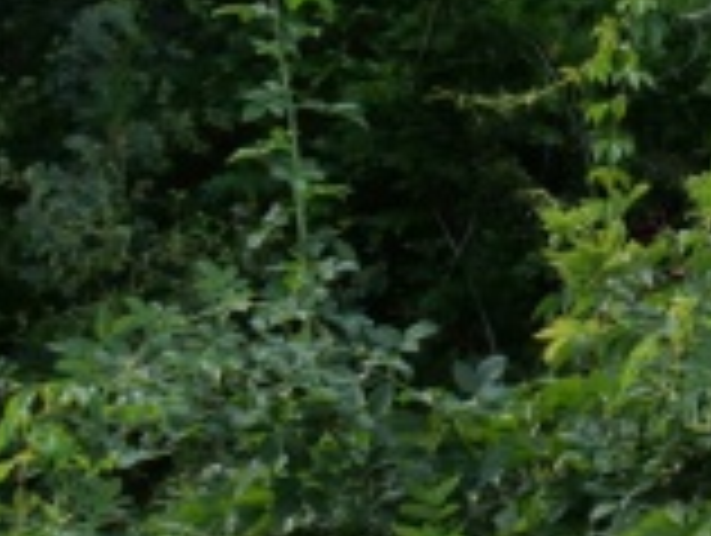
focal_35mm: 192
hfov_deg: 9.5
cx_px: 1534
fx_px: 3950
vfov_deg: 7.6
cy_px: -324
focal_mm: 19
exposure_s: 1/250
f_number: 6.3
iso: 200
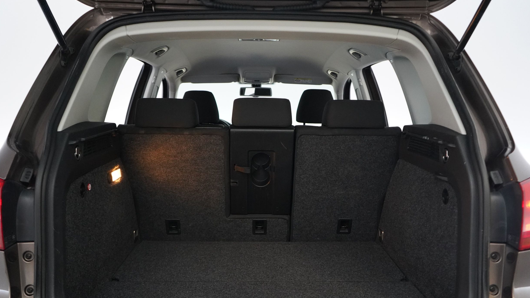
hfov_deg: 62.6
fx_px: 436
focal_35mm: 31
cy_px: 179
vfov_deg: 37.6
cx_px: 268
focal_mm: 29
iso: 8000
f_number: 3.5
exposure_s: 1/160
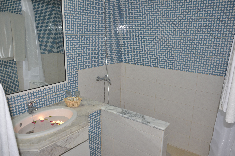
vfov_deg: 47.7
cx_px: 118
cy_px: 78
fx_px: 176
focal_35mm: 27
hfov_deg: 67.5
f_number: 5
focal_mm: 18
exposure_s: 1/60
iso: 800
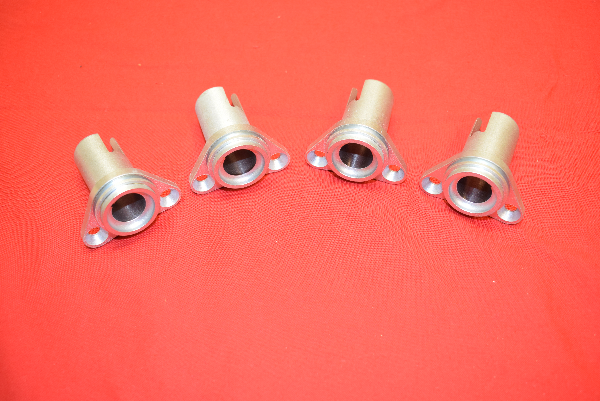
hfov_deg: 53.1
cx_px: 300
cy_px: 200
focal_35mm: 36
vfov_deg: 36.9
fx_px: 600
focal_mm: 24
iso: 800
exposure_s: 1/60
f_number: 5
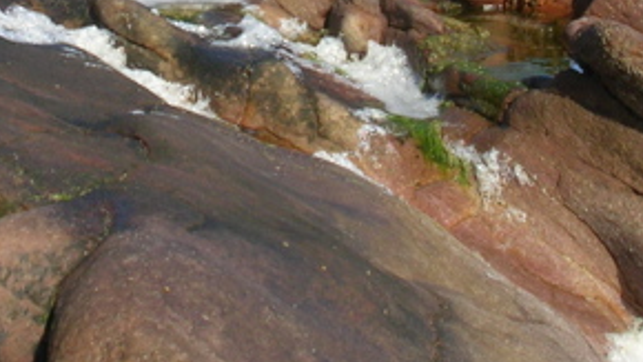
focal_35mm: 118
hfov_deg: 18.1
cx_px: 242
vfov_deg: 10.1
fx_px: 2012
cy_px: -98
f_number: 6.2
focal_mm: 7.5
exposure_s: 1/177
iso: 50
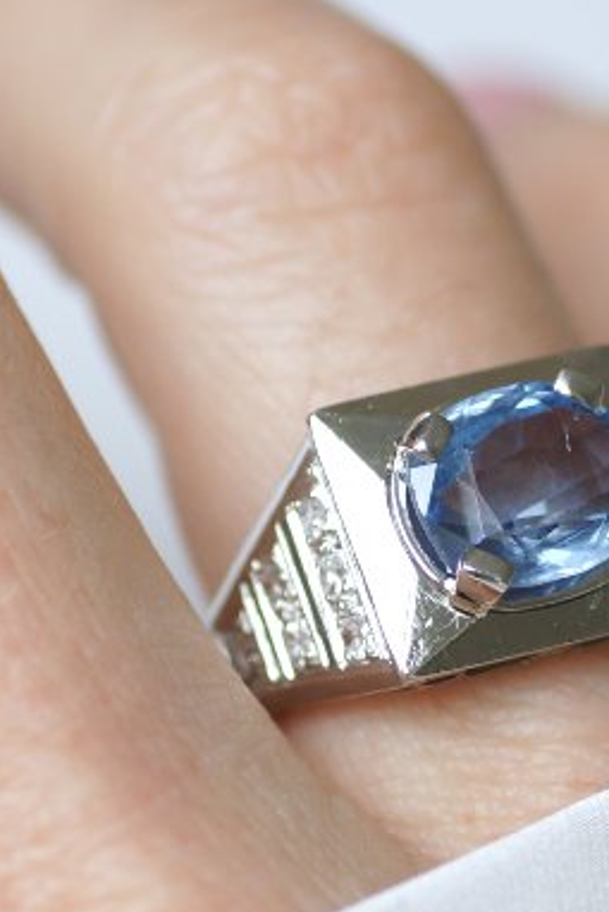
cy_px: 623
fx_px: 8366
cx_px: 456
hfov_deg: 4.2
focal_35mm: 330
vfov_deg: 6.2
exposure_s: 1/125
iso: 200
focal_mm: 70
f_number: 3.5
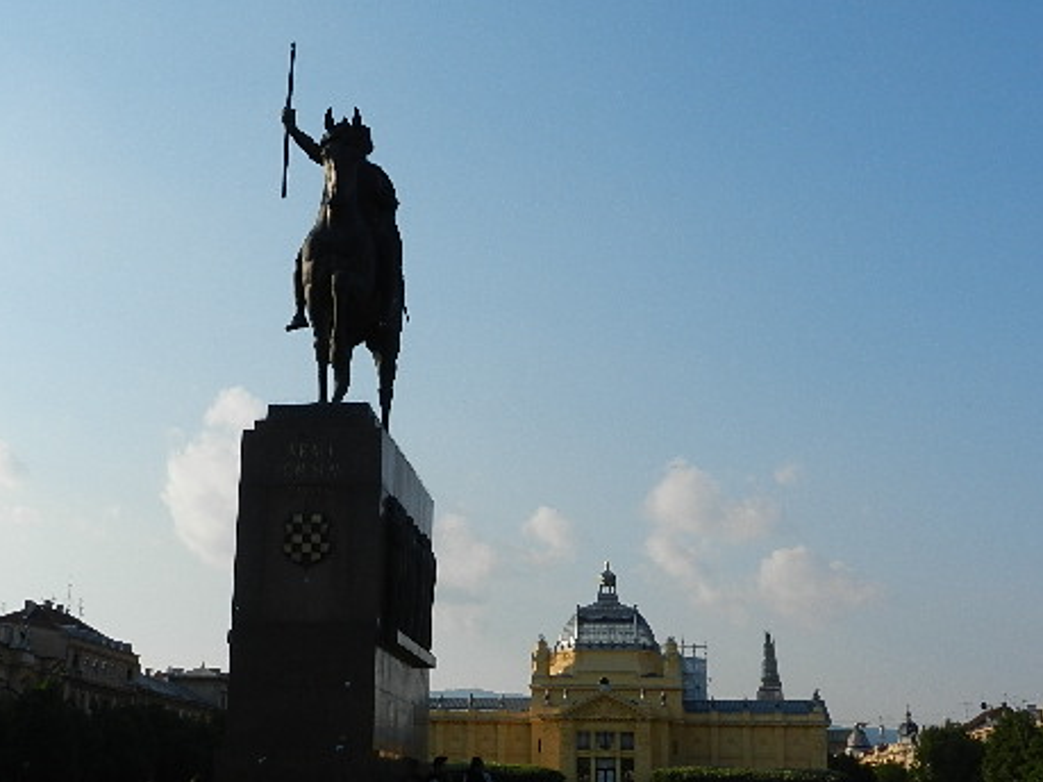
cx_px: 466
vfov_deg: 31.5
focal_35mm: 46
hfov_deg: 41.2
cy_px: 418
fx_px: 1386
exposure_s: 1/1600
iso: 160
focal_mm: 5.9
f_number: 3.8
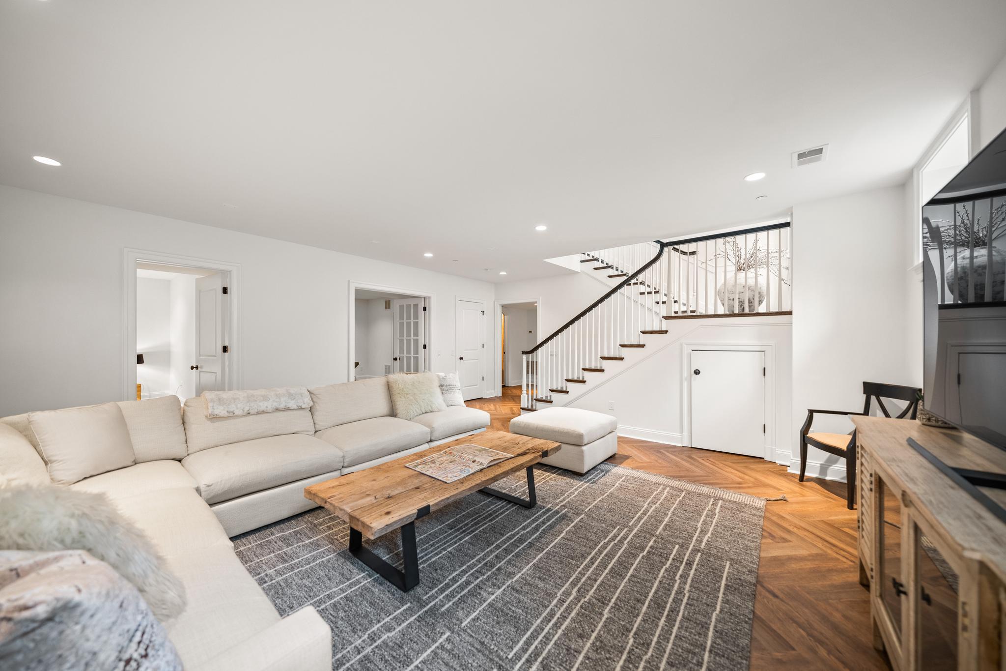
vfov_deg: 90.0
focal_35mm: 12
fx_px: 335
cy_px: 336
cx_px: 503
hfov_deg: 112.6
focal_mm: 12
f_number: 2.8
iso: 800
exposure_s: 1/10
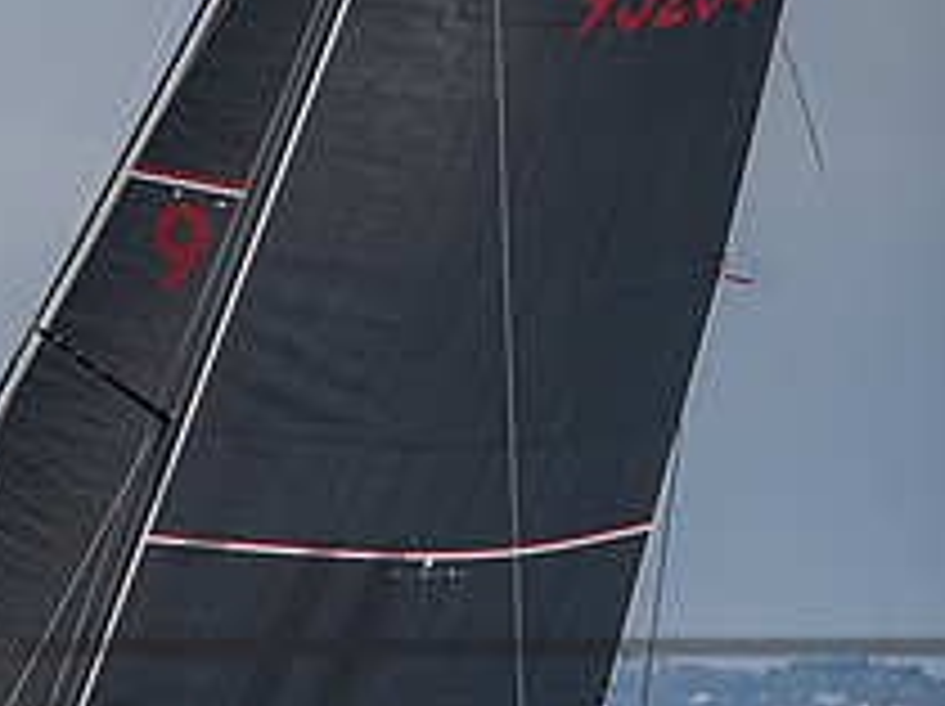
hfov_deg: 3.7
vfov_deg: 2.8
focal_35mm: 532
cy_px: 753
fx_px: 14507
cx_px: -238
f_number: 6.3
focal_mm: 200
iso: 320
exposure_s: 1/4000
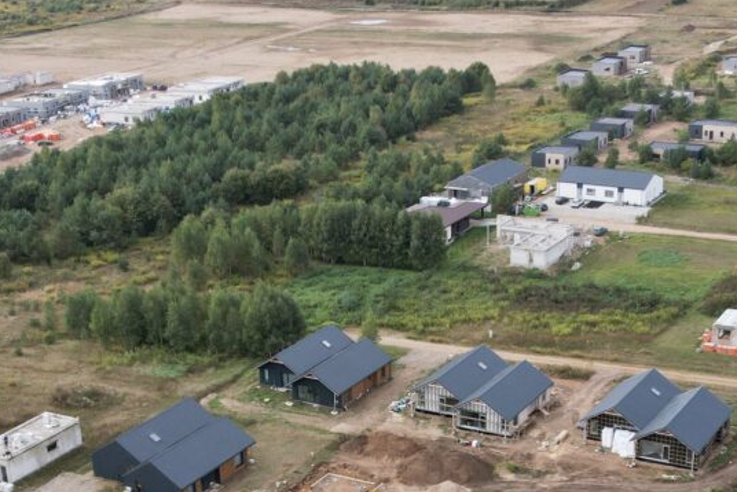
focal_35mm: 42
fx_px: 860
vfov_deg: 31.9
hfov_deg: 46.0
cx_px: 459
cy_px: 273
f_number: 2.8
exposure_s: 1/1250
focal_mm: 8.38
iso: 200
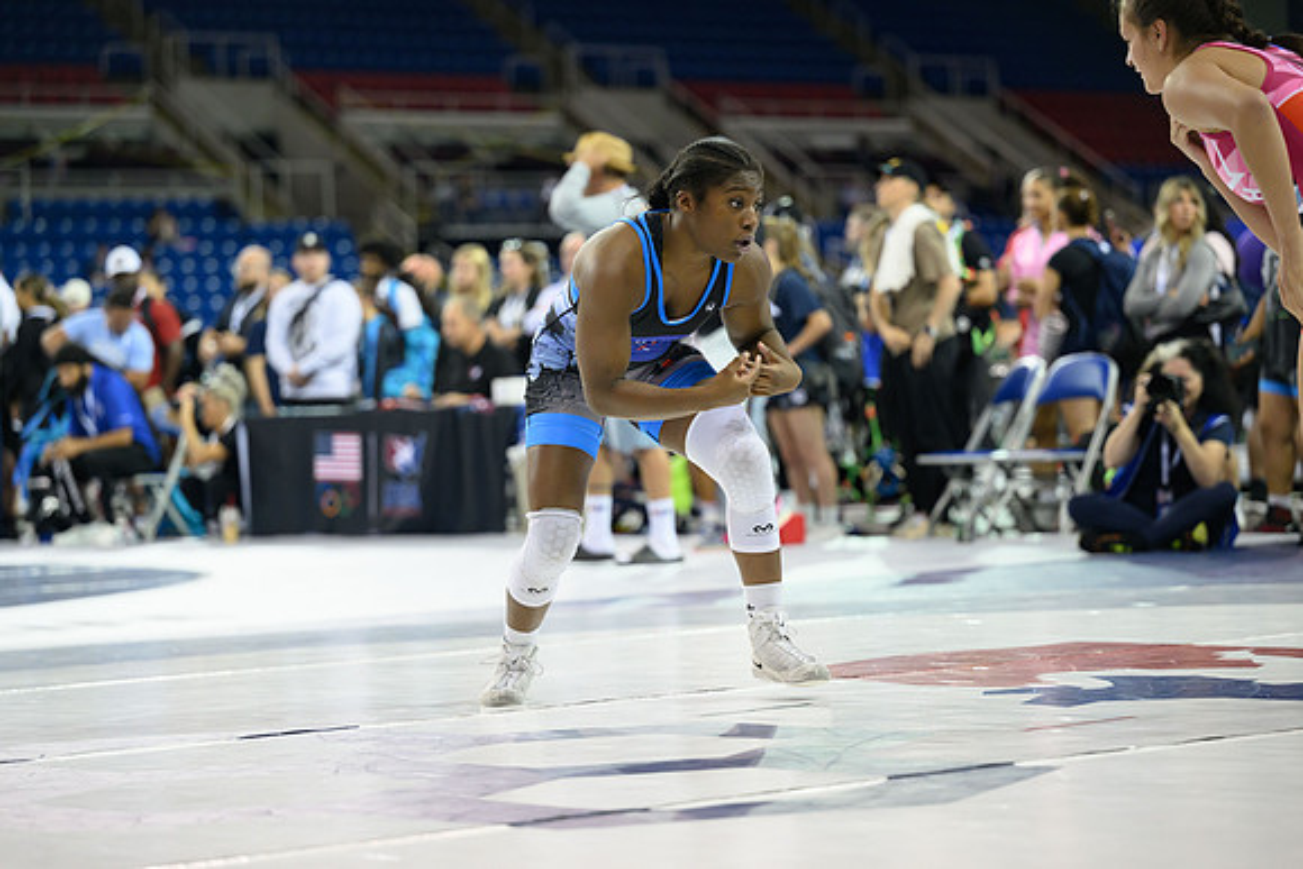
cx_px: 652
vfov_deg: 12.5
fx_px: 3982
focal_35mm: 110
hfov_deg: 18.6
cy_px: 434
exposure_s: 1/800
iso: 2500
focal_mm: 110
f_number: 2.8
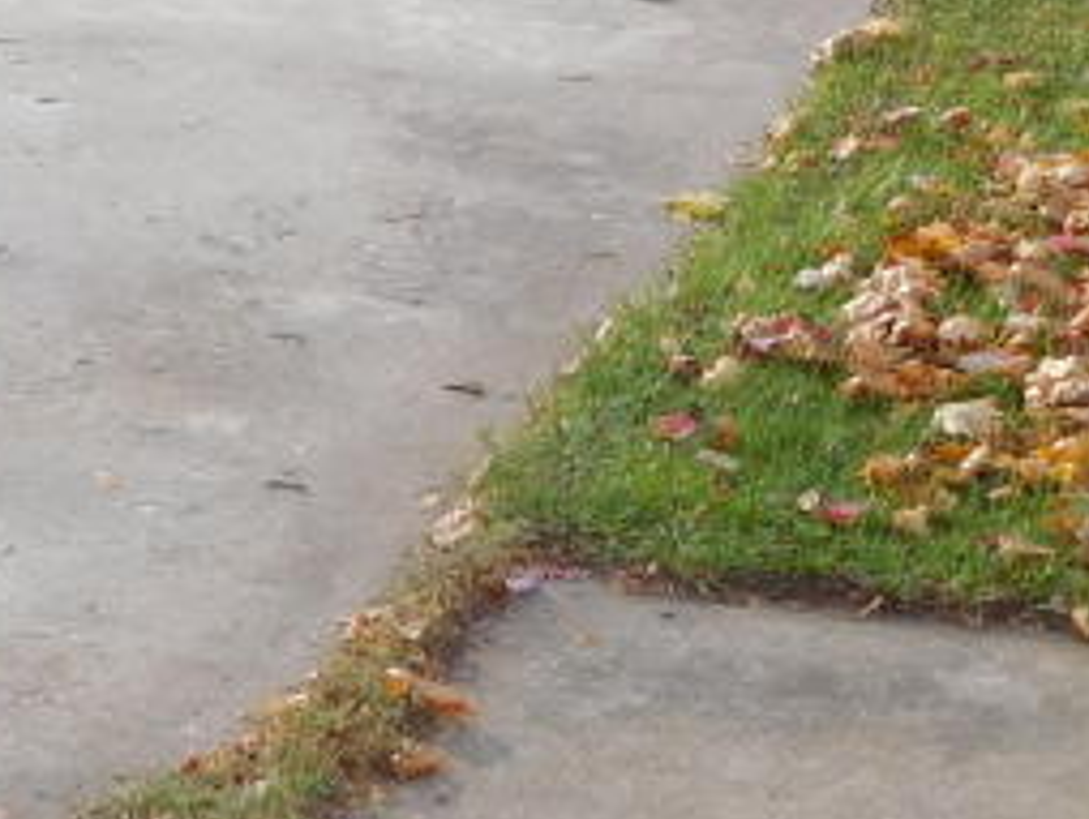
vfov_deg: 10.2
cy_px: -450
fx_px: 4440
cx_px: -472
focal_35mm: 141
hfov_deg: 13.3
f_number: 3.8
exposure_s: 1/200
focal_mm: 6.2
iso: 125
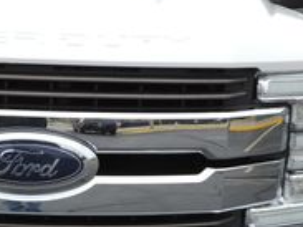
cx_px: 45
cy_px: 186
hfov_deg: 22.8
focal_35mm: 84
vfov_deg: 17.4
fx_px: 735
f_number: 3
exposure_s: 1/160
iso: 80
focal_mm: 4.3
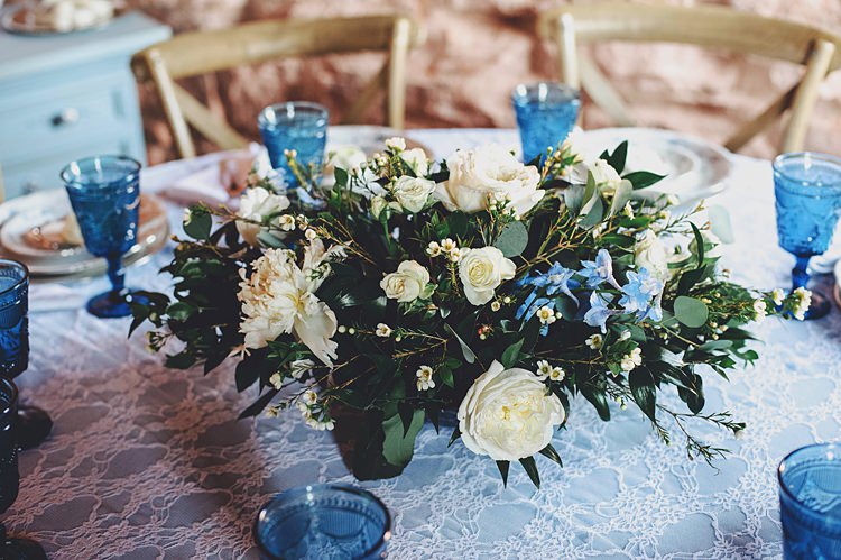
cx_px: 420
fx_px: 1167
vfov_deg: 27.0
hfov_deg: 39.6
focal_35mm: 50
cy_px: 280
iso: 800
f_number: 3.2
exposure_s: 1/200
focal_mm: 50
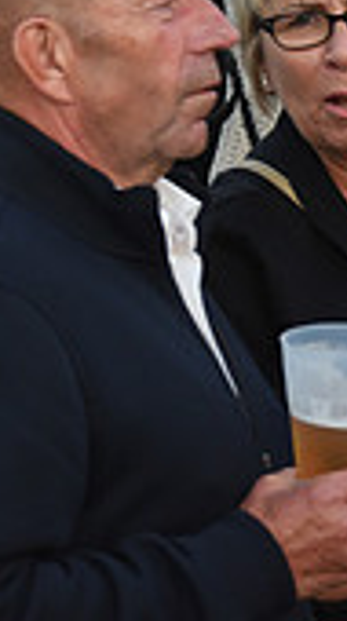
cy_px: 13
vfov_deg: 9.7
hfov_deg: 5.2
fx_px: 3650
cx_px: -581
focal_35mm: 222
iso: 1250
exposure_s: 1/800
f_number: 5
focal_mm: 62
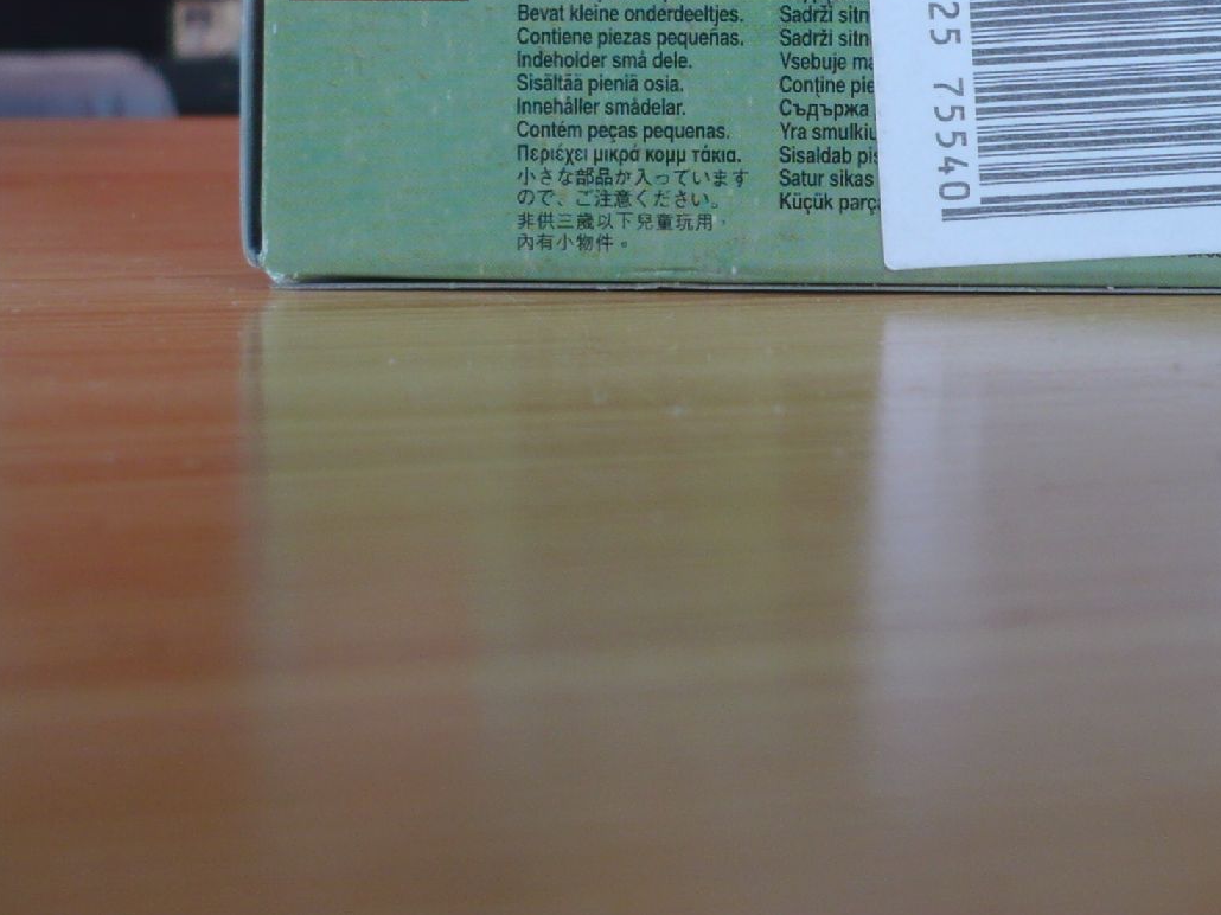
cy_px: 44
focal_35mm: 67
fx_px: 2363
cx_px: 877
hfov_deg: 28.6
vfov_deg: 21.3
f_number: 2.8
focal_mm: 5.8
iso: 100
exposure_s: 1/40
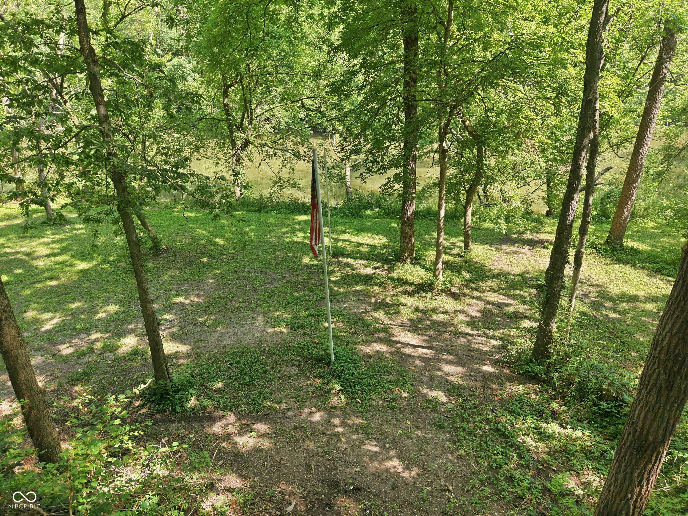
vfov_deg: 56.8
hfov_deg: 71.6
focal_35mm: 24
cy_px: 258
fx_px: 477
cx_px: 344
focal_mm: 8.7
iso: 100
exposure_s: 1/180
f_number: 1.8
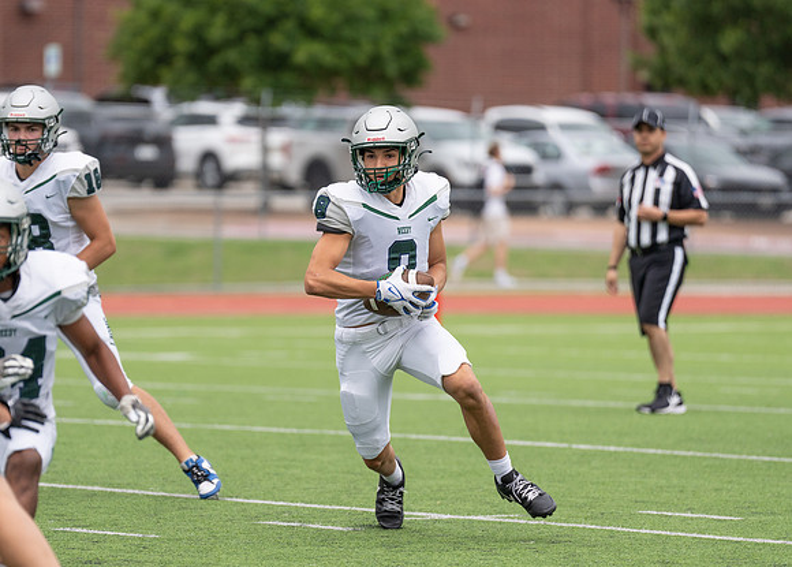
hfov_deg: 6.9
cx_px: 334
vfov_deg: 4.9
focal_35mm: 292
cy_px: 298
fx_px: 6570
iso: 250
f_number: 2.8
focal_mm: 200
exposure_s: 1/1250
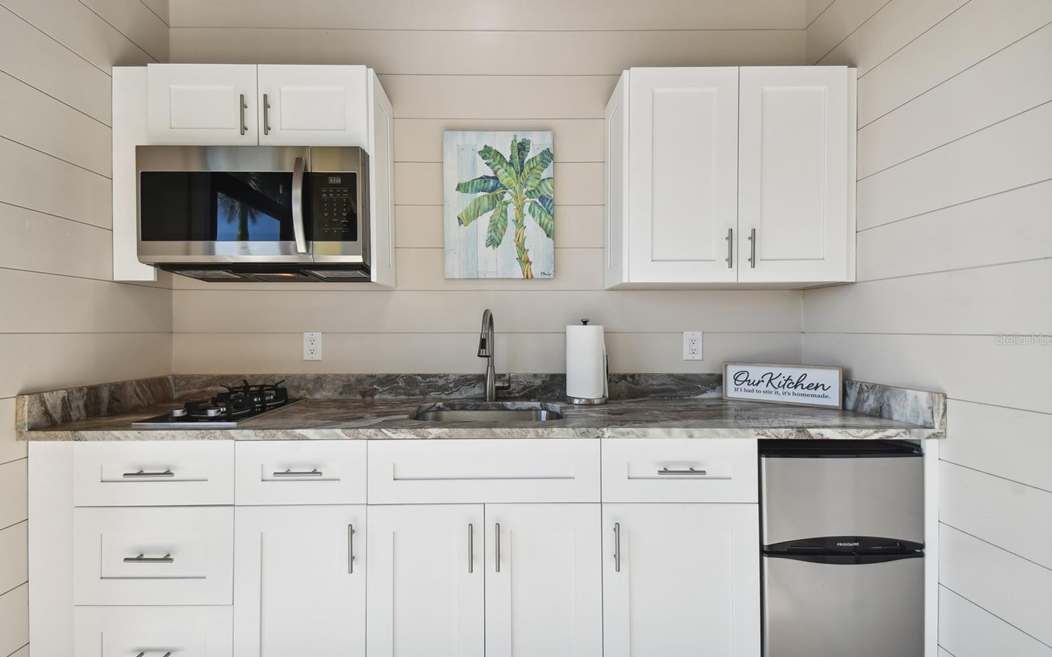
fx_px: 459
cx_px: 506
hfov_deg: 97.8
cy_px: 339
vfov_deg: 71.2
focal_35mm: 16
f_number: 7.1
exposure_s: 1/60
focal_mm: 10
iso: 100
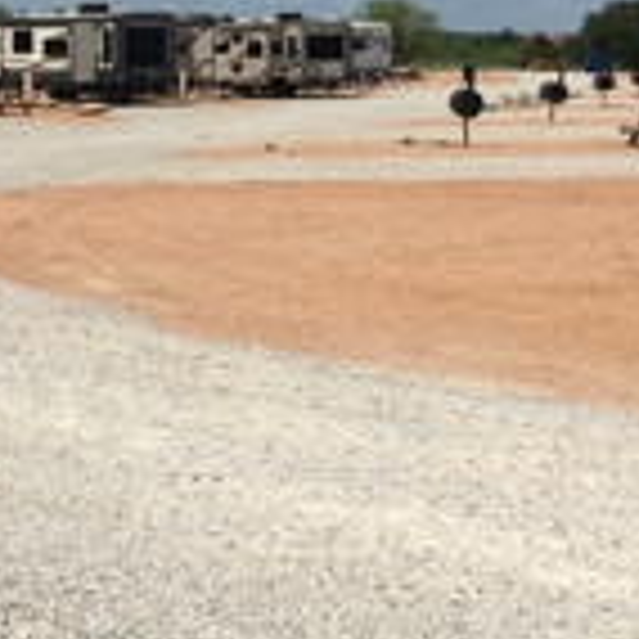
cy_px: 198
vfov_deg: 23.8
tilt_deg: -3.9
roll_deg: -0.5
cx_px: 194
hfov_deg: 23.8
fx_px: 1504
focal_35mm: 72
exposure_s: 1/3846
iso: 25
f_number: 2.2
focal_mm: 4.15
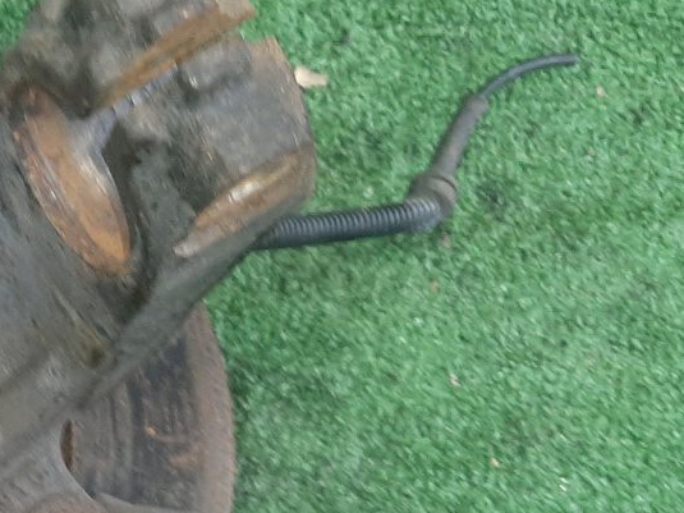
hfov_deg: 24.7
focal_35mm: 70
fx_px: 1383
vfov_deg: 20.5
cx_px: -170
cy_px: 477
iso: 197
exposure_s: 1/33
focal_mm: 3.93
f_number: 1.7
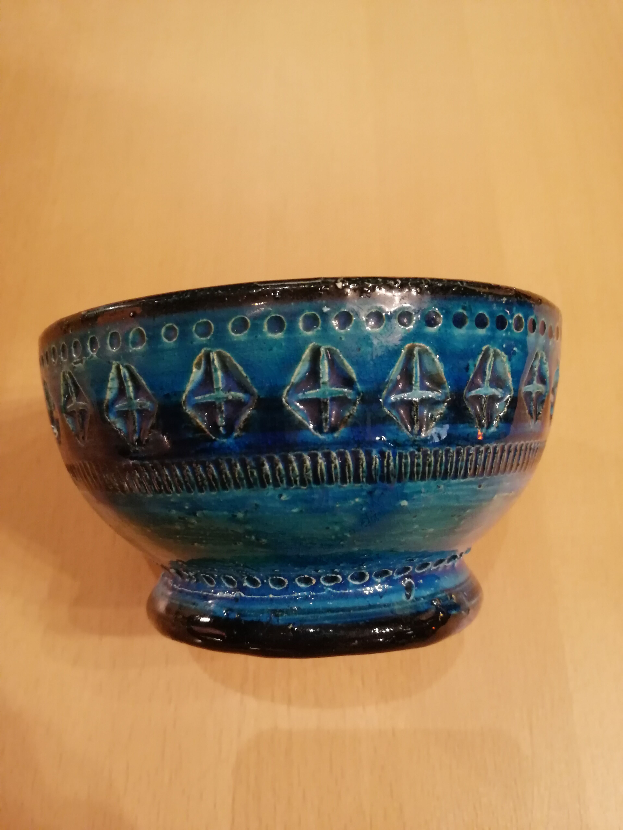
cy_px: 415
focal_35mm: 27
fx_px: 648
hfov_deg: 51.4
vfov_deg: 65.3
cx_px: 312
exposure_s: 1/25
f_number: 1.8
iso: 400
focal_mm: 3.95
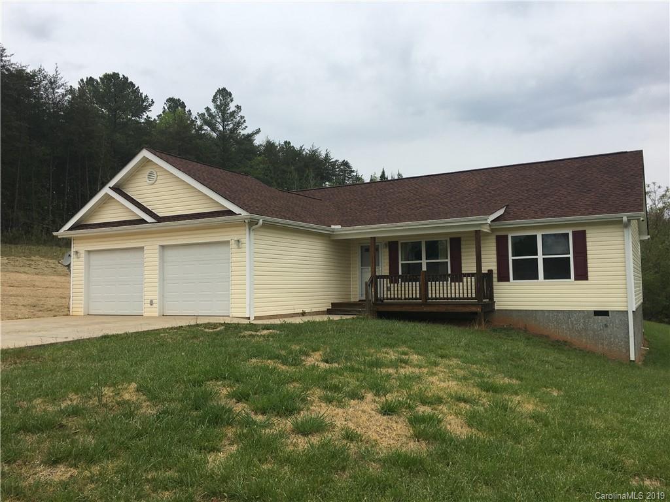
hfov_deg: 61.7
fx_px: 561
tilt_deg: +3.6
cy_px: 251
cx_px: 335
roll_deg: +0.6
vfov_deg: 48.2
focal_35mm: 29
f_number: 2.2
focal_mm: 4.15
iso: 25
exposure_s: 1/596
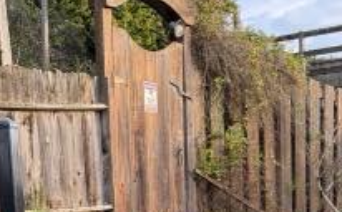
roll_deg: +0.3
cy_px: 447
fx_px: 921
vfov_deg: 11.6
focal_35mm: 99
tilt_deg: -12.2
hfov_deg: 20.7
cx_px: 284
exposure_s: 1/179
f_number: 1.78
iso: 80
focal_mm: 6.76
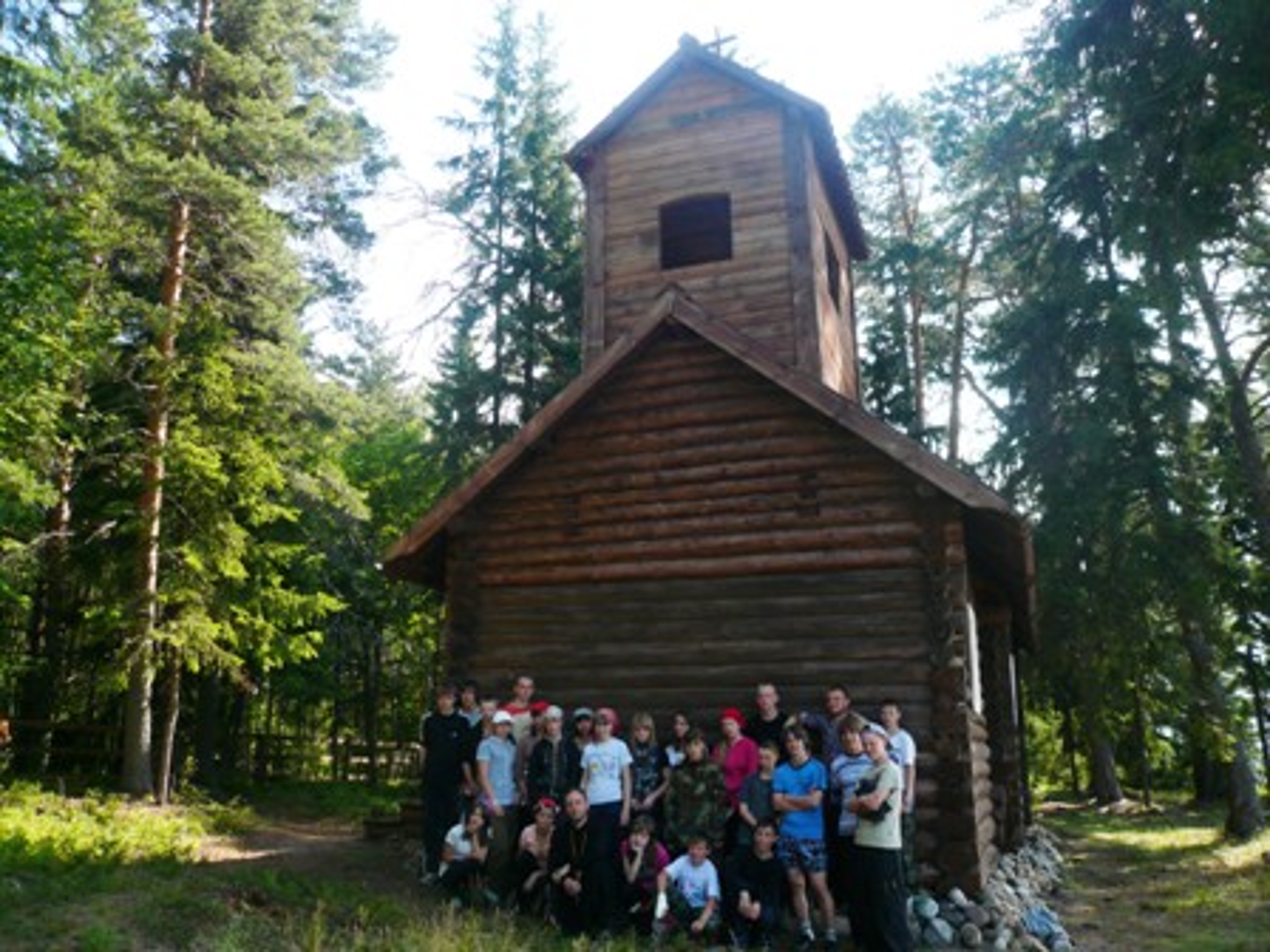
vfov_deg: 49.7
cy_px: 476
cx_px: 635
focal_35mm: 28
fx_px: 1027
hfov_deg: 63.4
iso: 100
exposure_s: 1/400
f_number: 2.8
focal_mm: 4.6
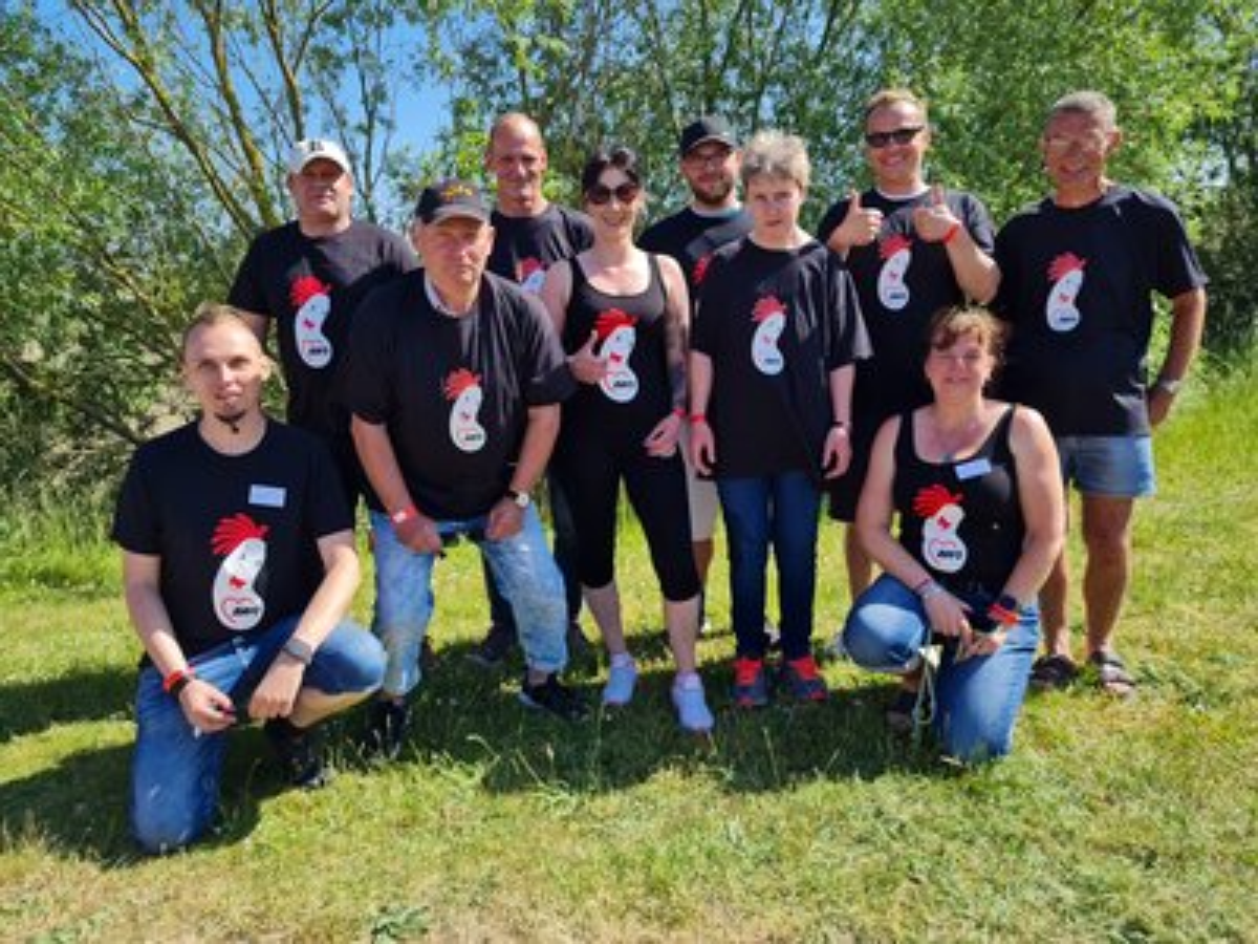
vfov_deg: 53.1
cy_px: 472
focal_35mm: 26
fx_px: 945
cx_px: 629
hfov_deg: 67.3
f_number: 1.8
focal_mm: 5.4
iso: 50
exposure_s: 1/1504
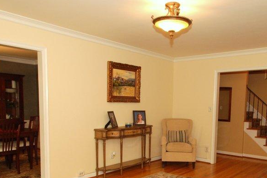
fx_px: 230
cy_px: 136
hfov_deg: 59.1
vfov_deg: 40.9
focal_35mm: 31
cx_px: 176
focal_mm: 10
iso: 400
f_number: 6.3
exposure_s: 1/60
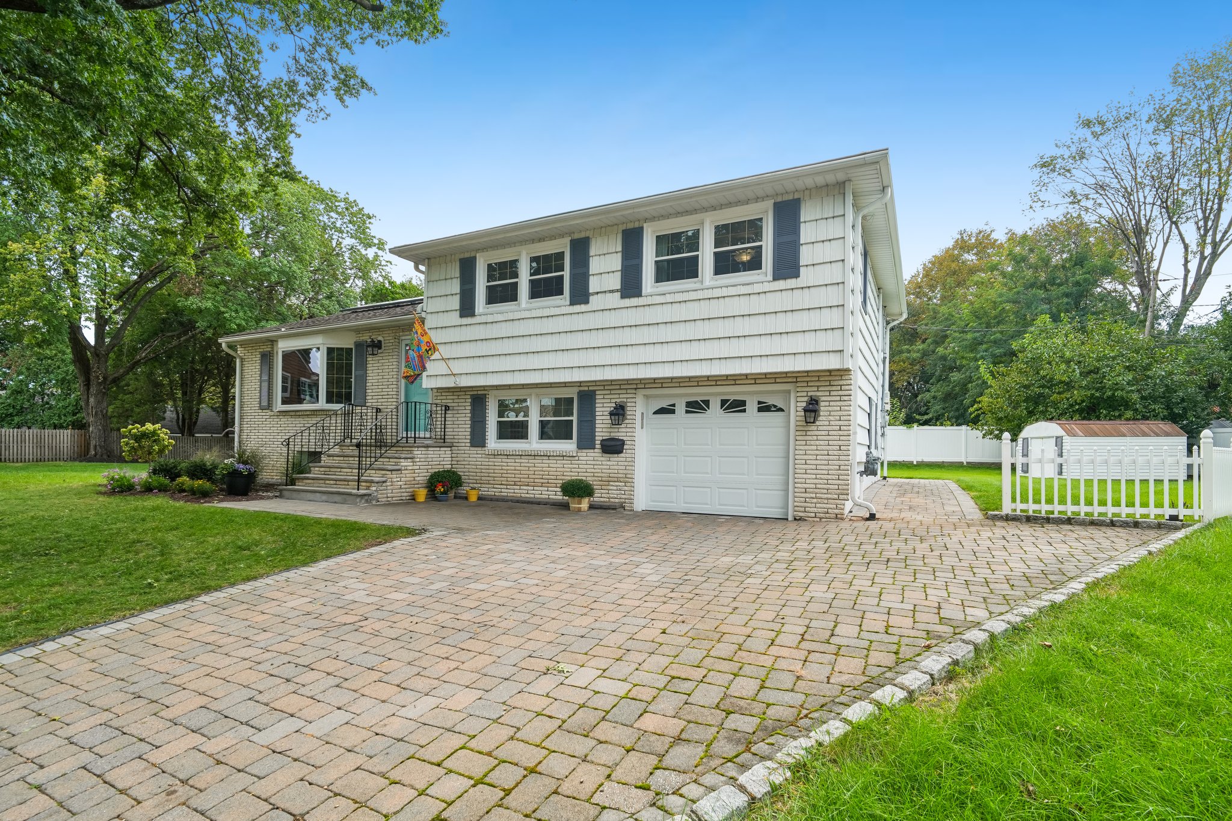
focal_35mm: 16
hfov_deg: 96.7
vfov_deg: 73.7
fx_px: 547
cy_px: 410
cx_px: 616
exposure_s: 1/320
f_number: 8
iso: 400
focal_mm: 16
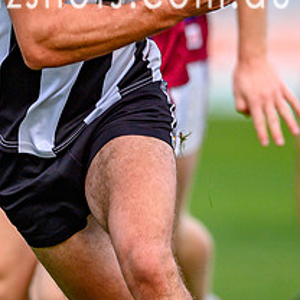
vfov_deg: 1.0
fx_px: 17384
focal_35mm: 1773
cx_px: 4
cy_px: 80
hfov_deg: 1.0
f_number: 4
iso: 640
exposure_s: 1/1600
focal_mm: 500
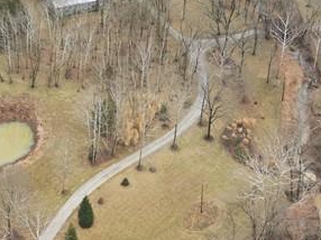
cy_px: -25
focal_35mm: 86
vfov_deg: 16.6
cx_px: 119
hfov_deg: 22.7
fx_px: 797
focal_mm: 8.7
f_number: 1.8
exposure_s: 1/1250
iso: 180
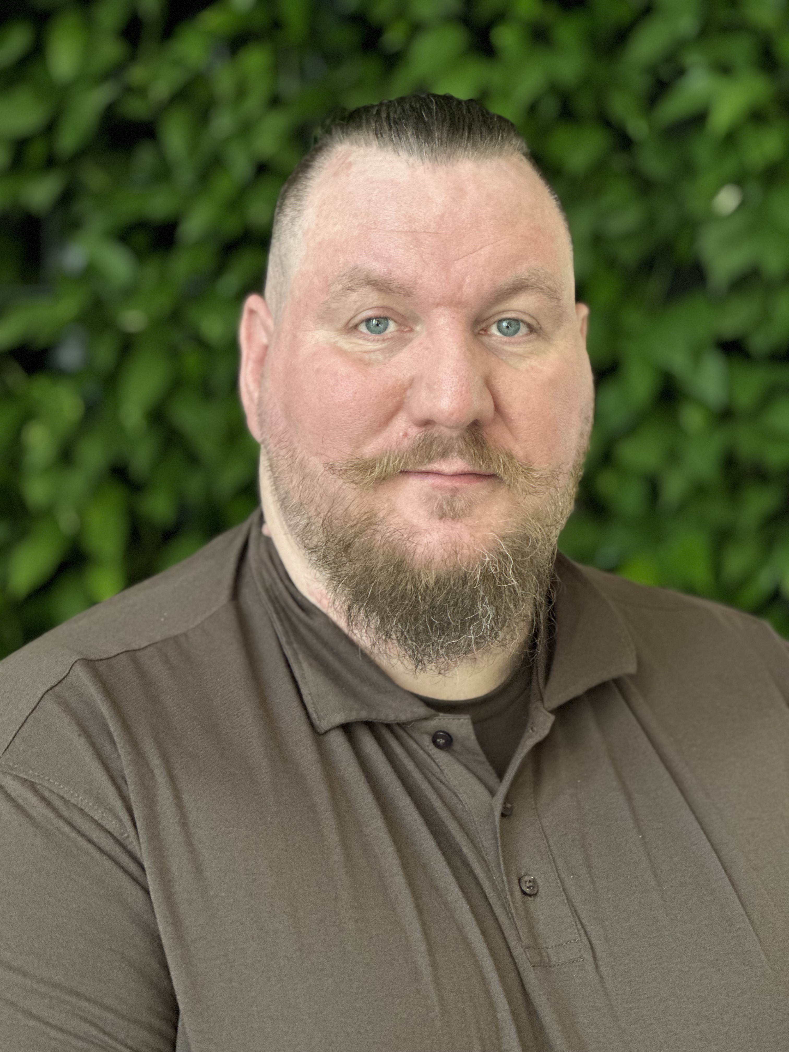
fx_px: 2340
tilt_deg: -1.4
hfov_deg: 19.1
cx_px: 394
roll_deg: +0.2
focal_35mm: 77
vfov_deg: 25.3
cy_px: 526
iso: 400
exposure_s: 1/39
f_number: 2.8
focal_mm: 9
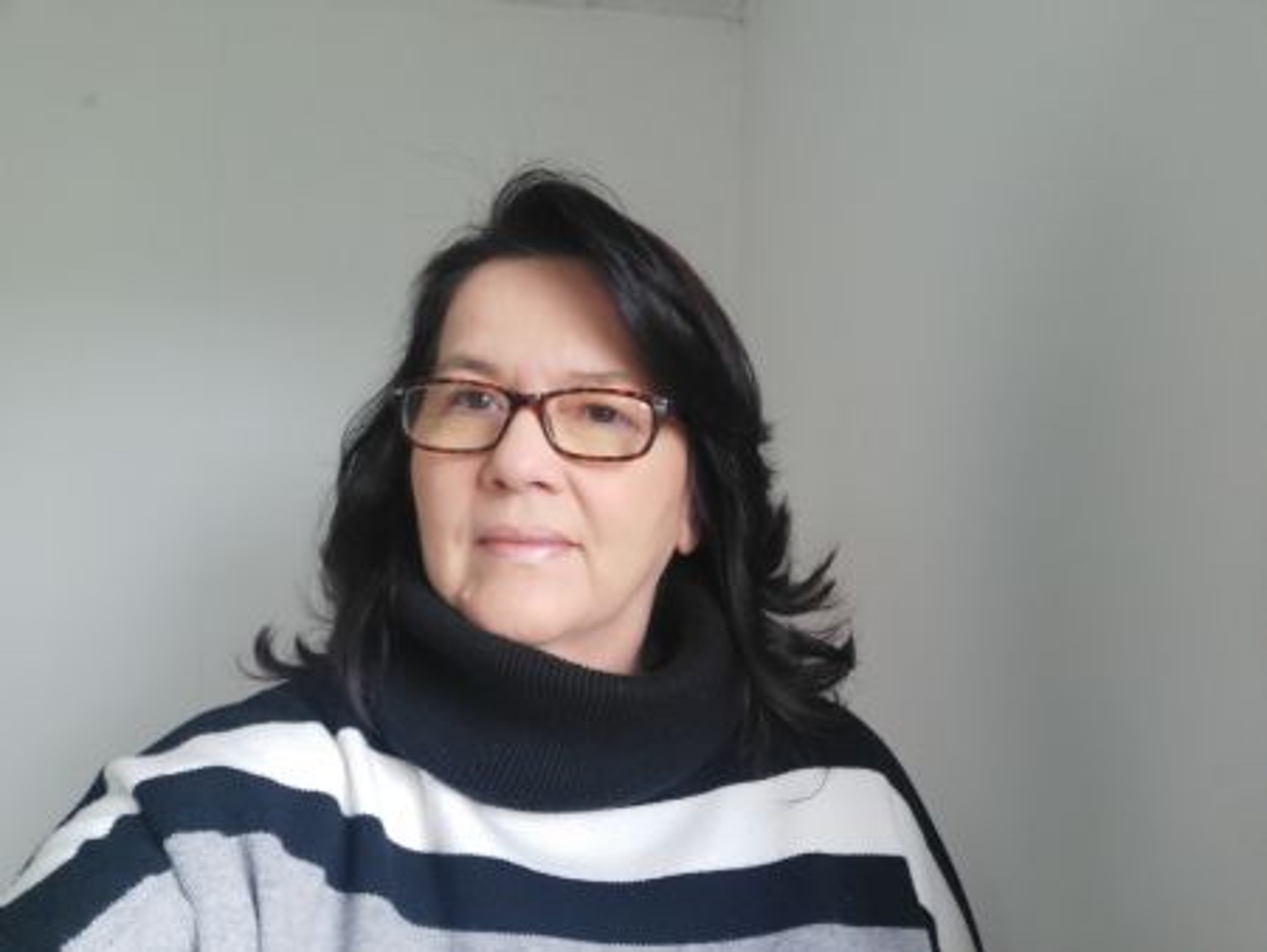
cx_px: 634
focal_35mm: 26
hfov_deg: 67.3
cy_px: 476
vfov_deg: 53.1
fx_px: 952
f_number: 2
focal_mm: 3.89
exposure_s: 1/60
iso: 64
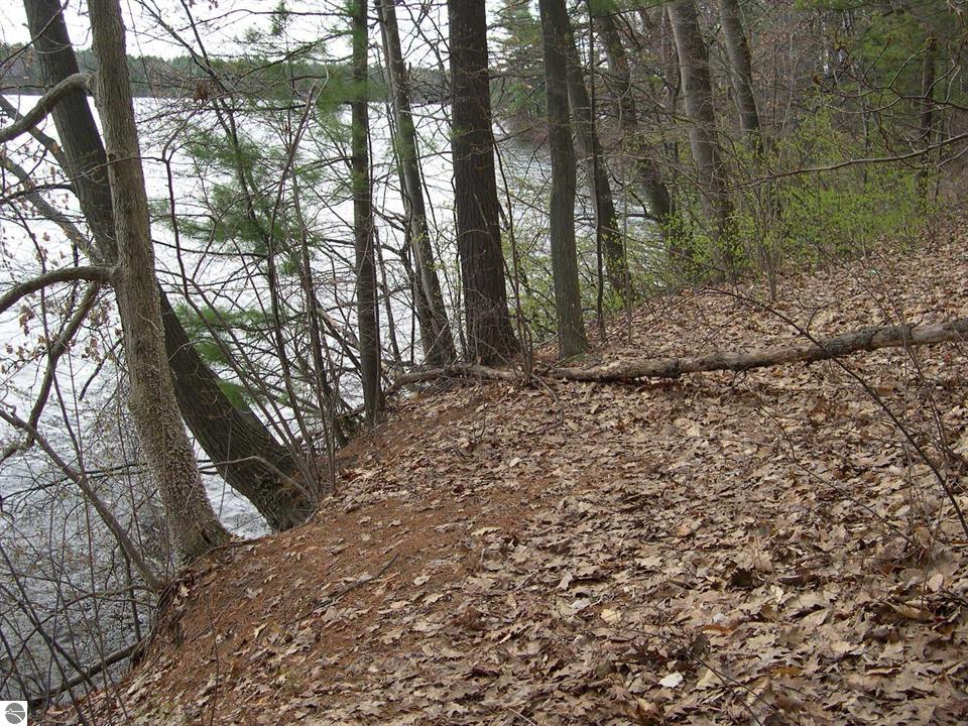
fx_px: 1063
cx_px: 484
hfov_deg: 49.0
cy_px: 363
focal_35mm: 38
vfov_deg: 37.7
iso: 100
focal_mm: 8
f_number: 2.8
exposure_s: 1/338
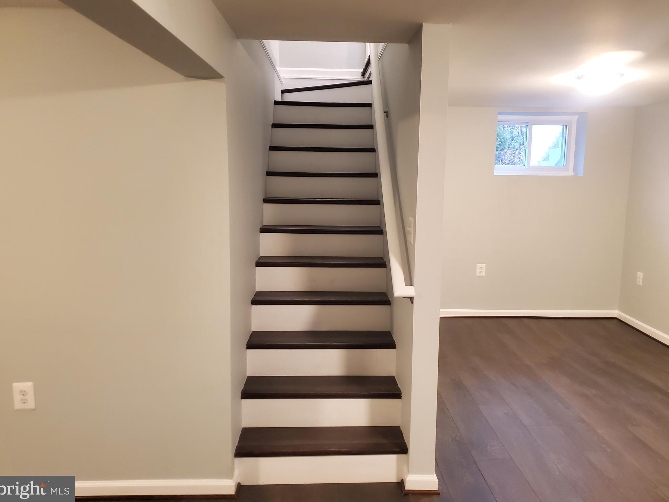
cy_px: 243
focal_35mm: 27
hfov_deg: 65.3
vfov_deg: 51.3
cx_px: 338
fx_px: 522
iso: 320
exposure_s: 1/39
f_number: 1.5
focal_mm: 4.3
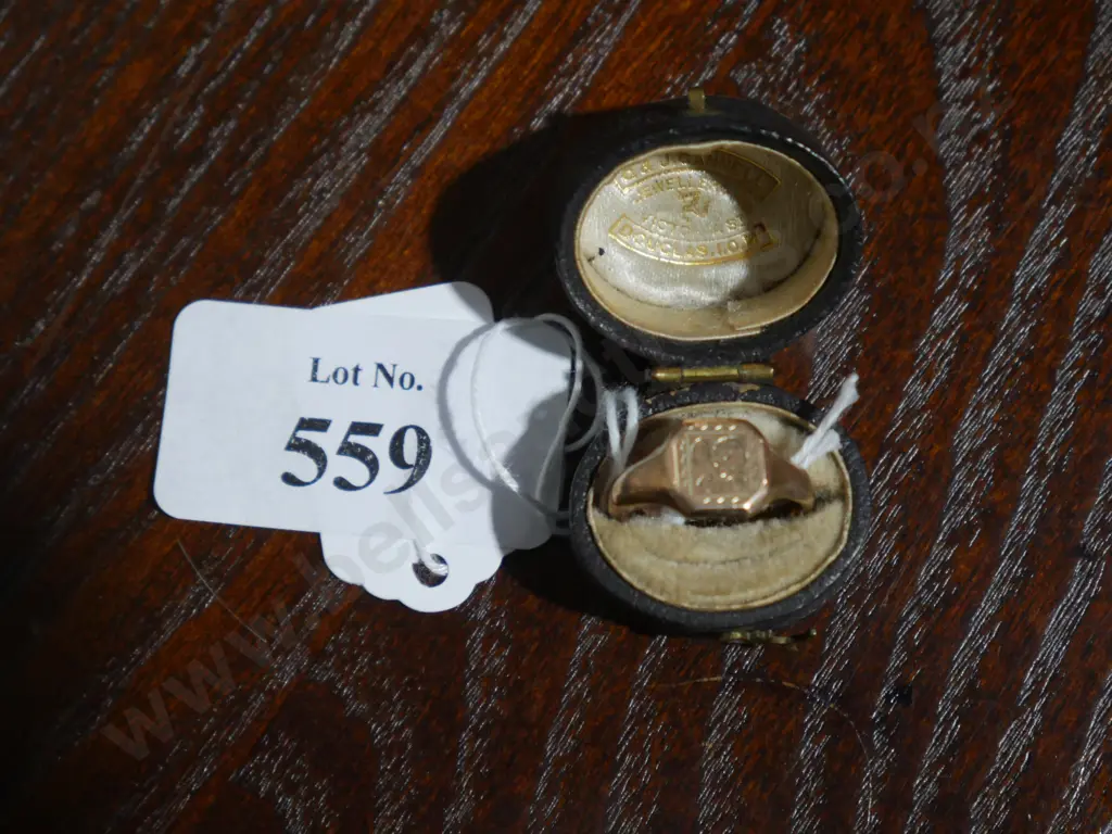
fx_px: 2698
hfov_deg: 23.3
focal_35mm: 84
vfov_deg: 17.6
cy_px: 417
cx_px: 556
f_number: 5.6
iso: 1000
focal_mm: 42
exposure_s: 1/100
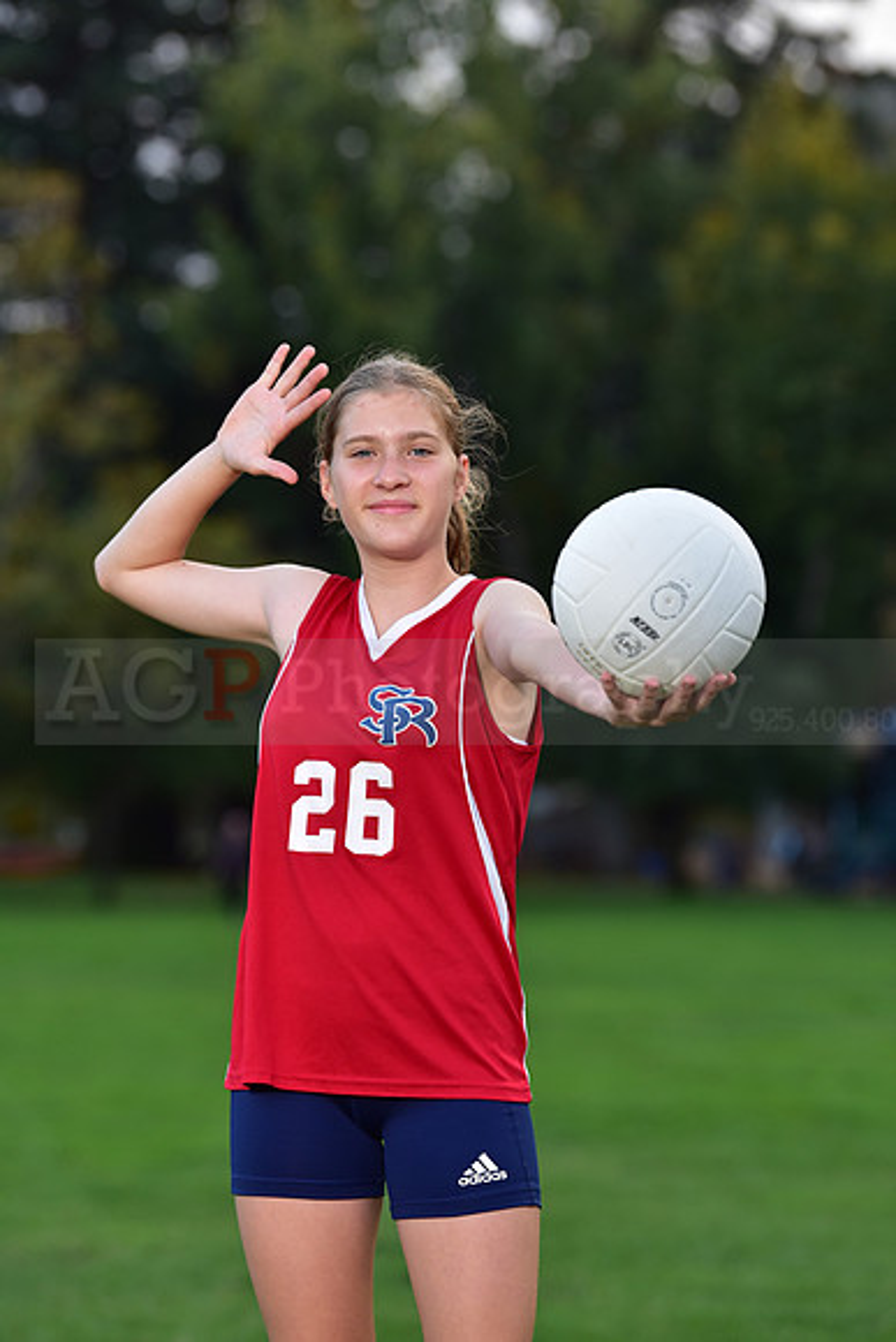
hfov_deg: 8.9
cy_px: 671
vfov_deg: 13.2
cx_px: 448
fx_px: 5783
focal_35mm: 155
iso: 400
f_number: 4.5
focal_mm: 155
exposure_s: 1/320
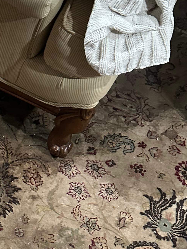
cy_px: 150
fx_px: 533
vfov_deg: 26.3
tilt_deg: -59.6
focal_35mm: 74
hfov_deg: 18.0
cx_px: -85
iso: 800
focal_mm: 6.86
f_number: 1.78
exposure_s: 1/40
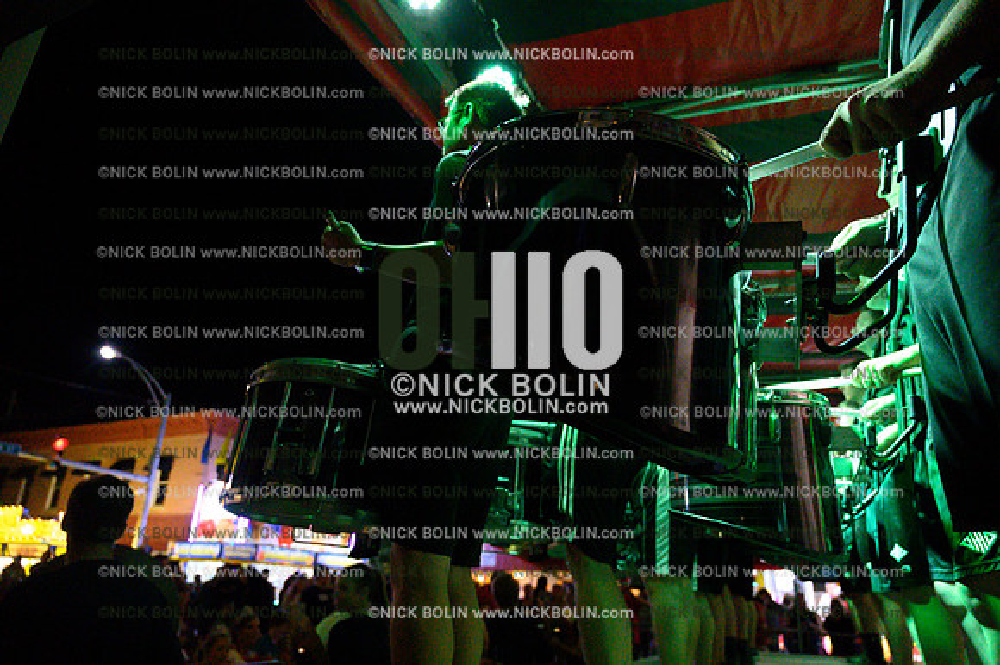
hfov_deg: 73.8
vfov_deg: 53.1
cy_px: 332
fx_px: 666
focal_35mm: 24
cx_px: 500
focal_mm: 24
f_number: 4
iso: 32000
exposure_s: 1/1000
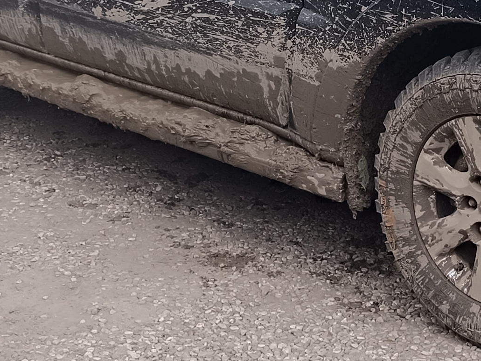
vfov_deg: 15.5
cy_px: 141
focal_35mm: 95
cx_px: 462
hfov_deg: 20.1
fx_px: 1320
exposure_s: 1/100
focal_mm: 6.14
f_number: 1.65
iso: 253
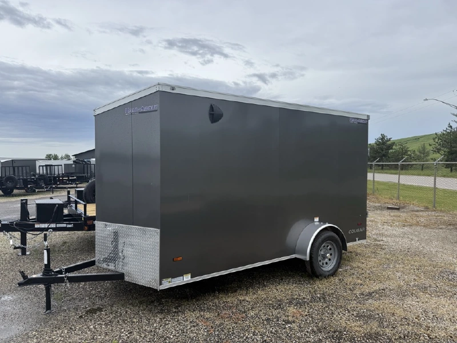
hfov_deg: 71.6
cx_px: 228
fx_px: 317
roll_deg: +1.9
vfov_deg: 56.8
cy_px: 172
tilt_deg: -1.3
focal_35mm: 24
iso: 80
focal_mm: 6.76
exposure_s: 1/4975
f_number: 1.78
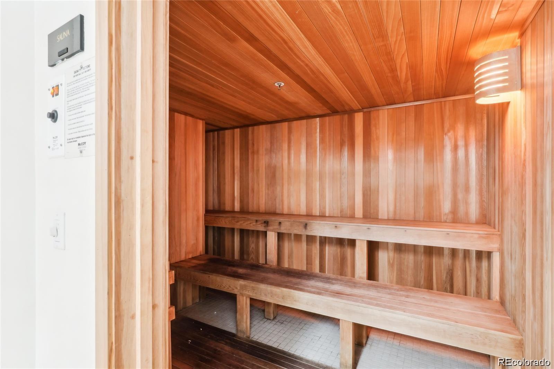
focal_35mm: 16
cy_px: 184
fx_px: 254
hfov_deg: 95.0
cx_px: 277
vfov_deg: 72.0
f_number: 8
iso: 400
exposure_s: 1/1.43
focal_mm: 11
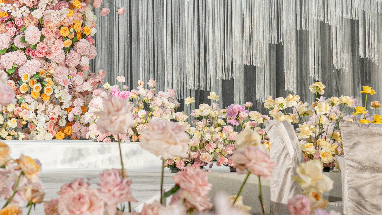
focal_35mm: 136
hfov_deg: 15.5
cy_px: 48
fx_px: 1377
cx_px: 16
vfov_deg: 8.9
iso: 500
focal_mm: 28
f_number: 4
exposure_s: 1/200
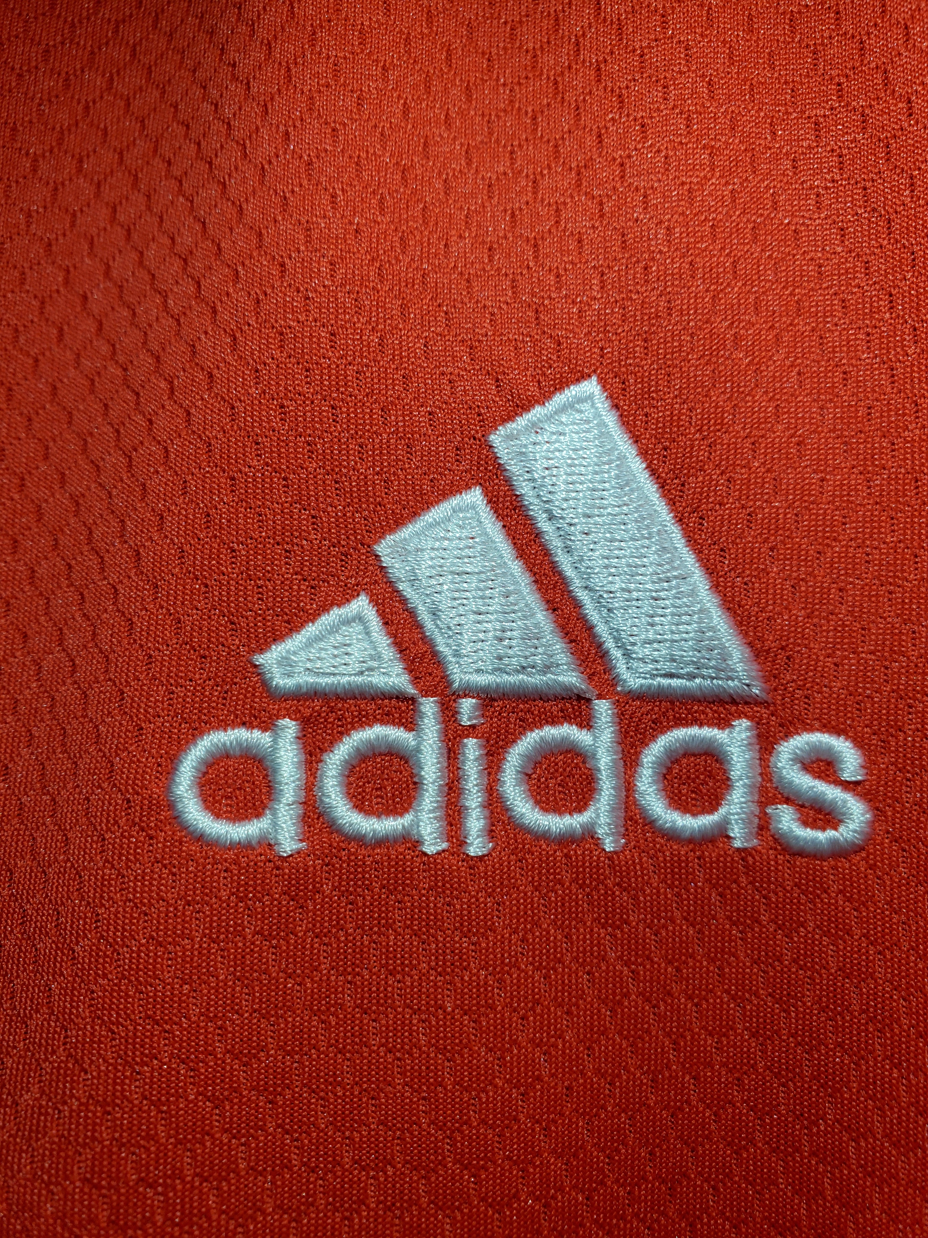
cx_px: 464
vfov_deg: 67.3
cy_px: 619
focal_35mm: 26
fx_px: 929
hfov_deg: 53.1
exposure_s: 1/100
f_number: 2.4
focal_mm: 4.3
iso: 64
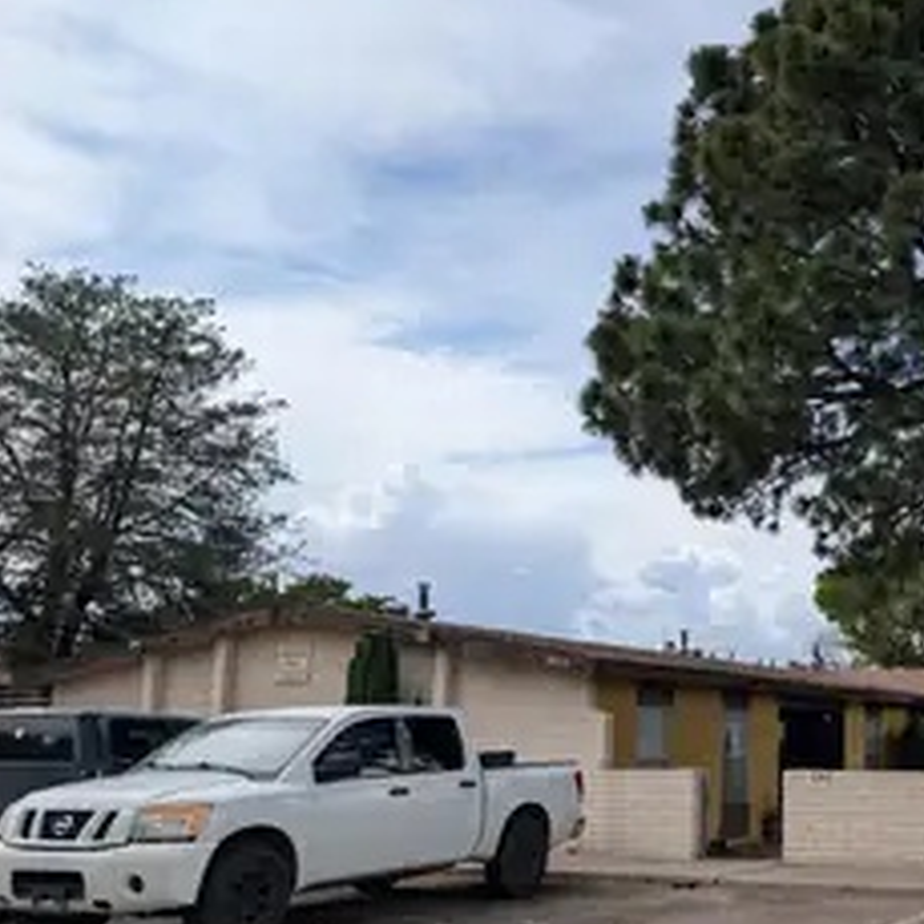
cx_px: 831
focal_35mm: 39
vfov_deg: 42.8
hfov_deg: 39.7
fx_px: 1178
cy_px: 521
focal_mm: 6.9
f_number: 1.68
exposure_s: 1/1302
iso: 23
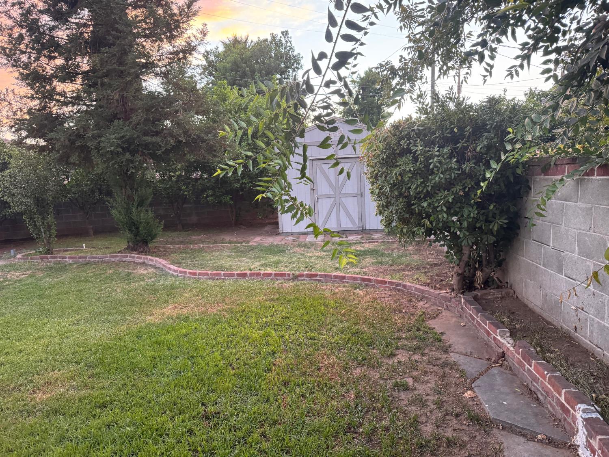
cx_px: 304
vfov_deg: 56.8
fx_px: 422
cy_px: 228
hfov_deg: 71.6
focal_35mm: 24
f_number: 1.78
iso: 320
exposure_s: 1/60
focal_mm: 6.76
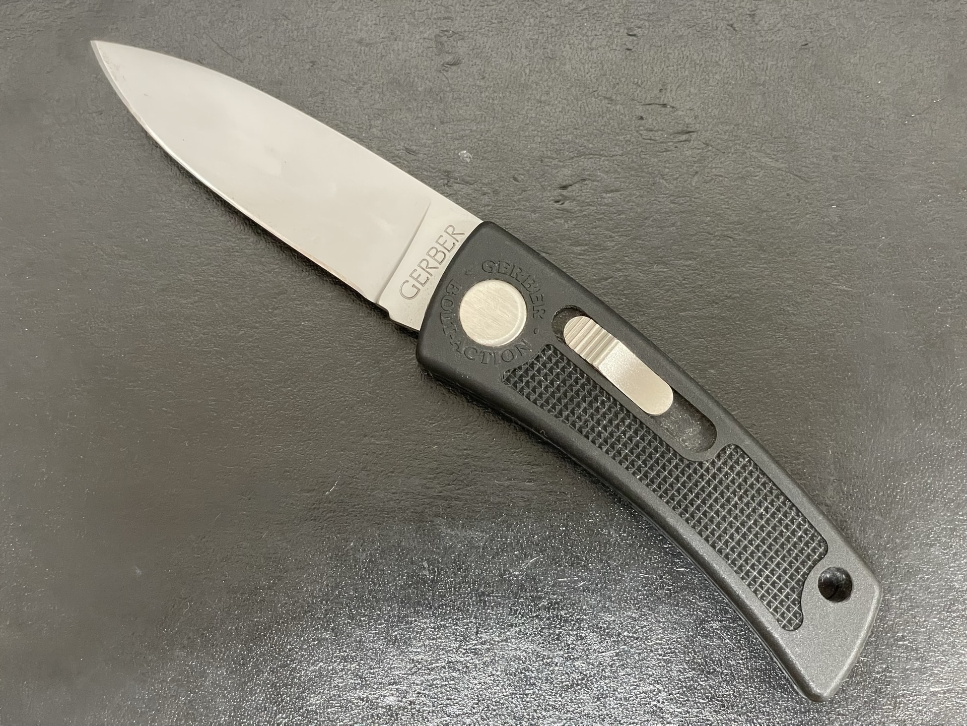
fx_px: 1453
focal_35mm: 52
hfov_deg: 36.8
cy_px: 363
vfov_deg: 28.0
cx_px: 484
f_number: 2
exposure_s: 1/60
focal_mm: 6
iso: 640
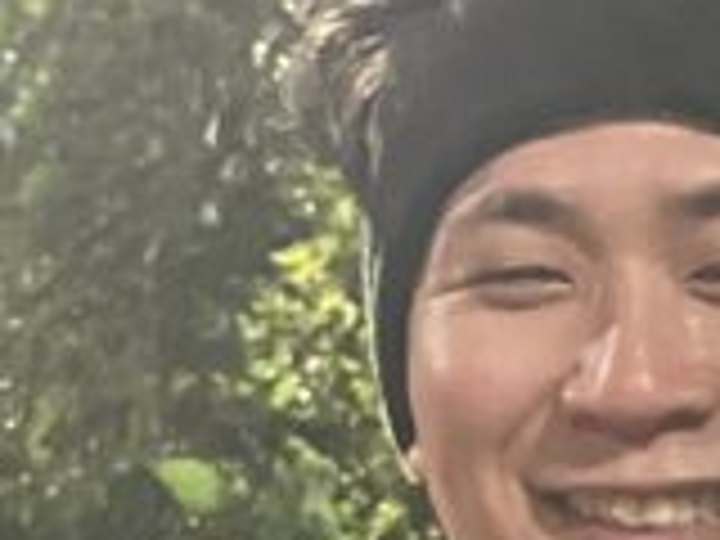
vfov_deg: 8.0
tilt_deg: +5.0
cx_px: 1332
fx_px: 3723
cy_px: 1004
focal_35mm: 179
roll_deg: -4.6
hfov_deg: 10.4
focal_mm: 3.99
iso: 640
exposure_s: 1/23
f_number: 1.8
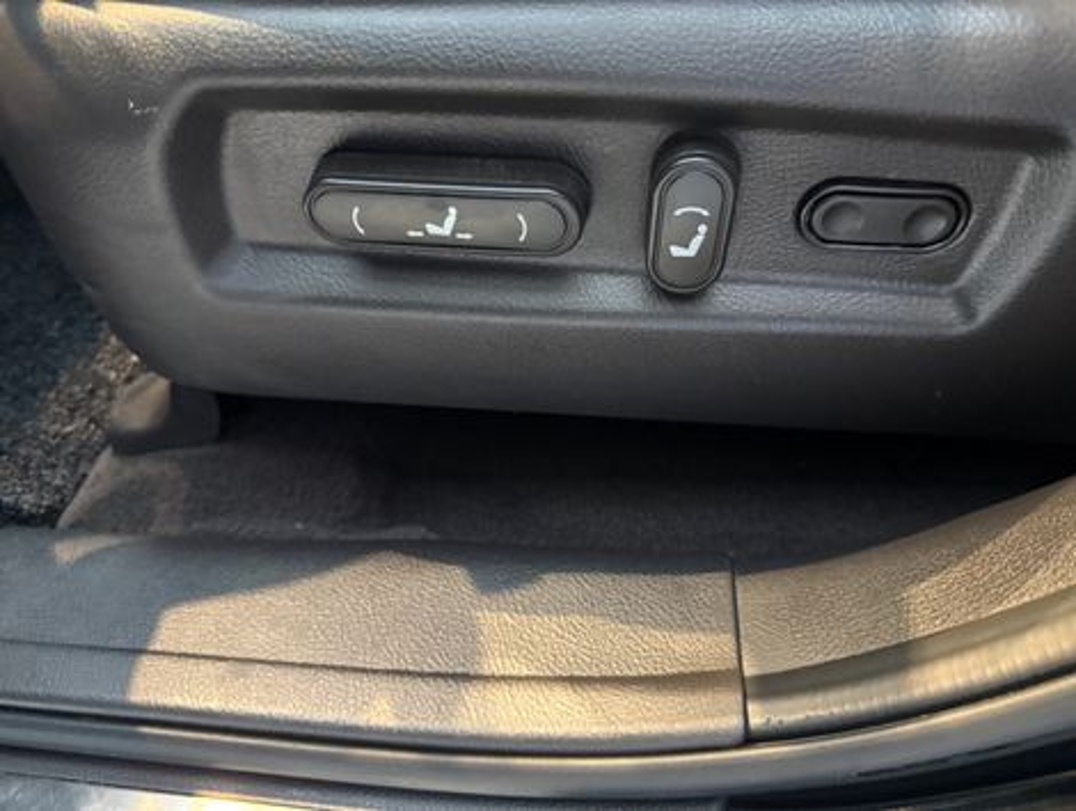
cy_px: 406
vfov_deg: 56.9
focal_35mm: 24
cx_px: 538
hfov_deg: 71.5
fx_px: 747
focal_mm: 6.76
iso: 1250
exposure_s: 1/30
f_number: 1.78
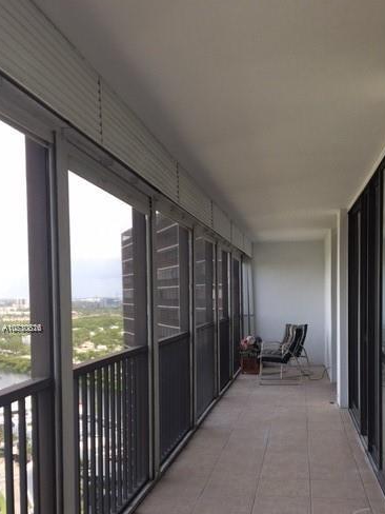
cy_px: 329
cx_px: 229
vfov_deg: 48.4
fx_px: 564
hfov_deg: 37.6
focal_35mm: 38
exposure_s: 1/343
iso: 25
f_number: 2.2
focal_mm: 4.15
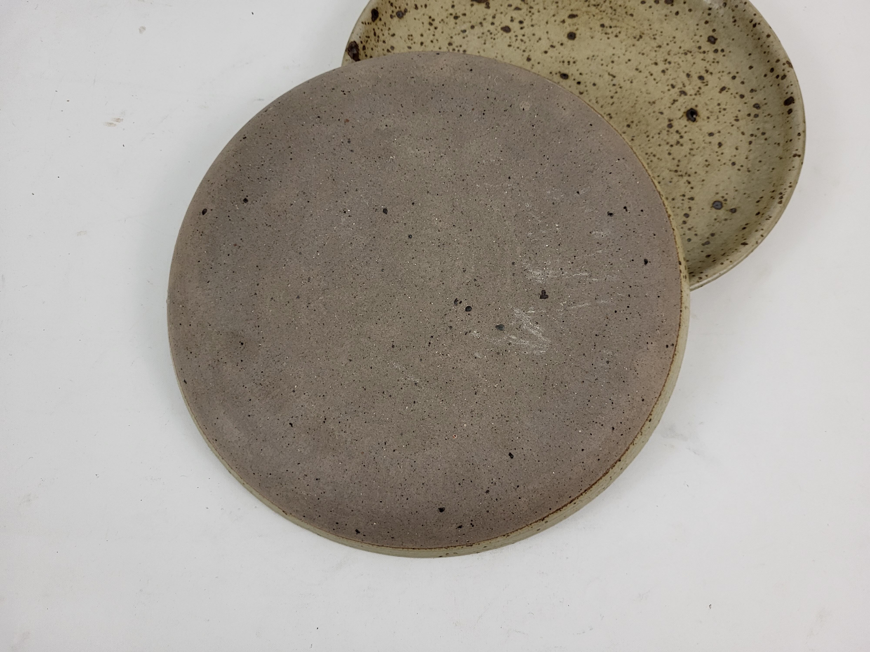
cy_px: 326
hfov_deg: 67.3
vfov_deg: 53.1
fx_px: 653
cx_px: 435
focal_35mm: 26
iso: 320
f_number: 1.8
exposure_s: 1/100
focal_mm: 5.4
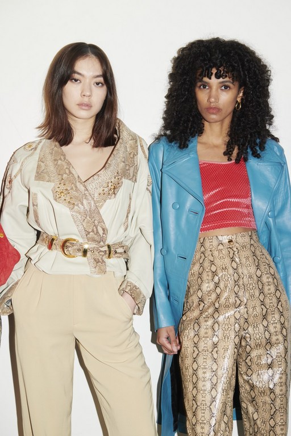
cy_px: 218
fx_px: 727
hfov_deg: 22.6
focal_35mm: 60
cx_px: 146
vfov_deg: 33.4
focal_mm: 60
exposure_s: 1/125
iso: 400
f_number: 8
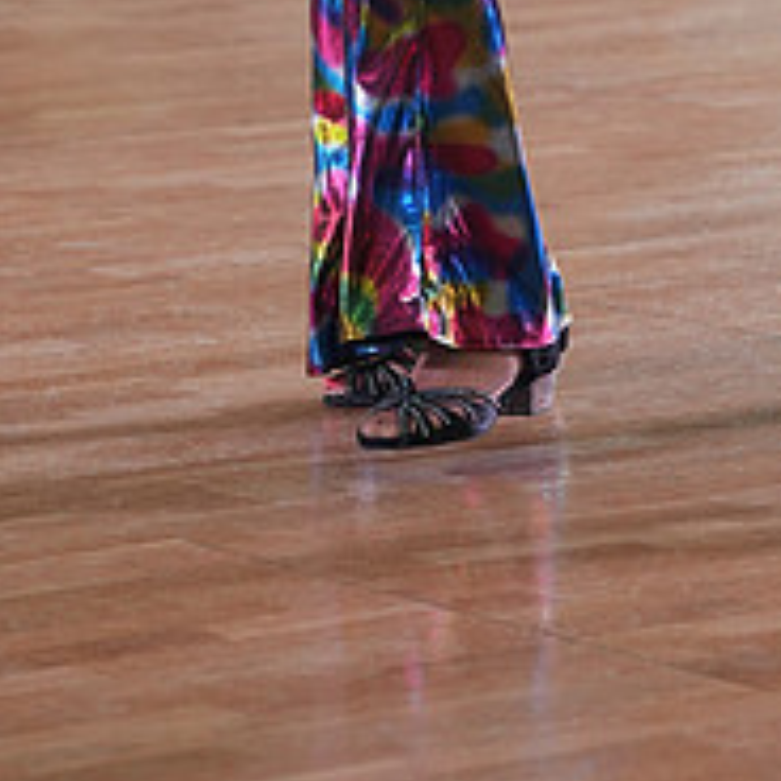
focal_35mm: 273
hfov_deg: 6.4
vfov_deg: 6.3
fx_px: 6969
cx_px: 681
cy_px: -433
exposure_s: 1/400
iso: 1600
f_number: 4
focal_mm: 102
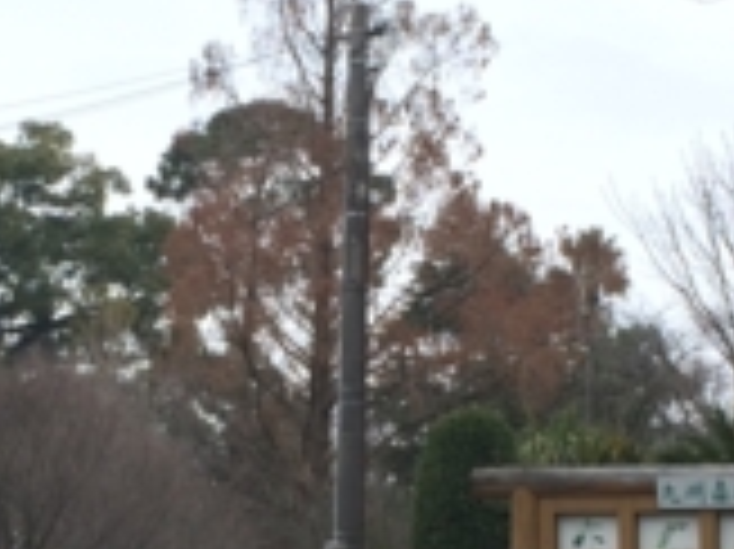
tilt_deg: +5.8
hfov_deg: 17.2
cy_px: 418
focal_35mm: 114
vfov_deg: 12.9
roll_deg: +0.2
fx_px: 2415
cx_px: 252
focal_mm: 4.15
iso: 32
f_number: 2.2
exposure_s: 1/275
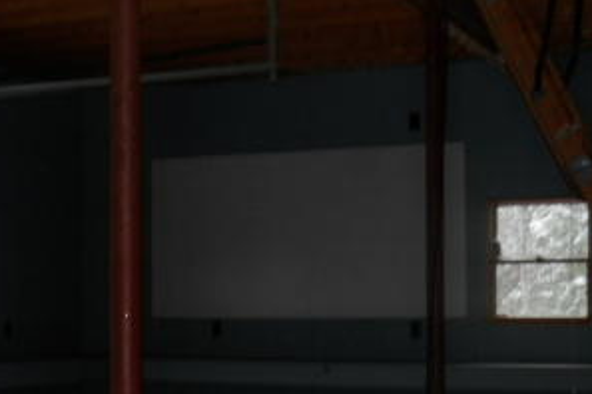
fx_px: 1365
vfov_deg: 16.4
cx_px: 136
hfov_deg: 24.2
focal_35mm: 83
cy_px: 251
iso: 100
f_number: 3.6
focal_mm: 6.6
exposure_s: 1/40
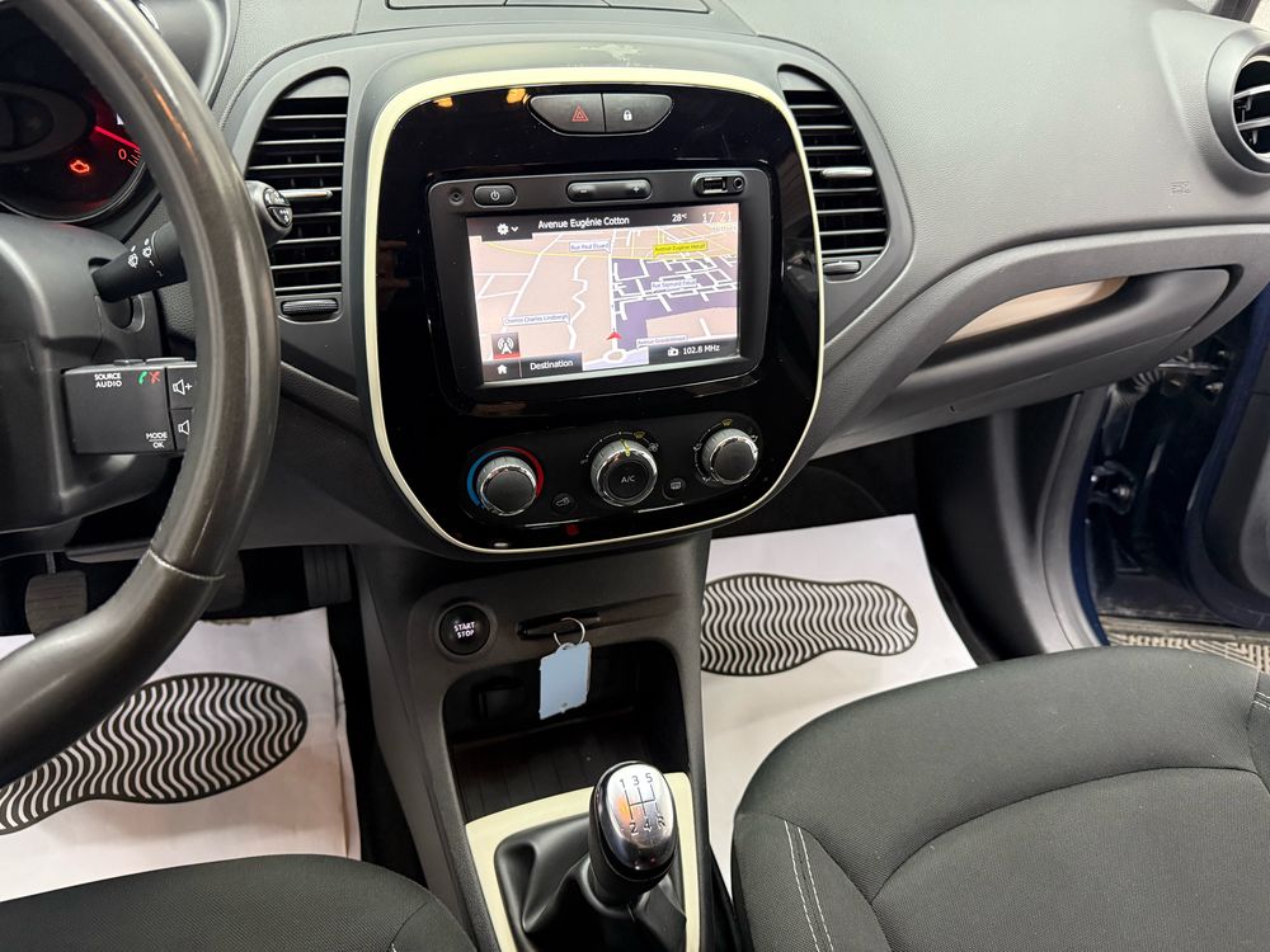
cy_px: 476
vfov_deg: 56.8
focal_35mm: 24
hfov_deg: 71.6
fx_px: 881
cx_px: 635
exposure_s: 1/50
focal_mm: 6.76
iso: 640
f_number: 1.78
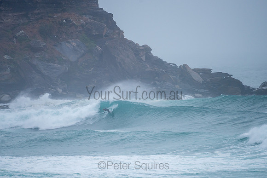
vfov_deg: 2.2
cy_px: 82
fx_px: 4549
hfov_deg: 3.4
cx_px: 128
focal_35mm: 613
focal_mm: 500
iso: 280
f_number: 5.6
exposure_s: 1/1250
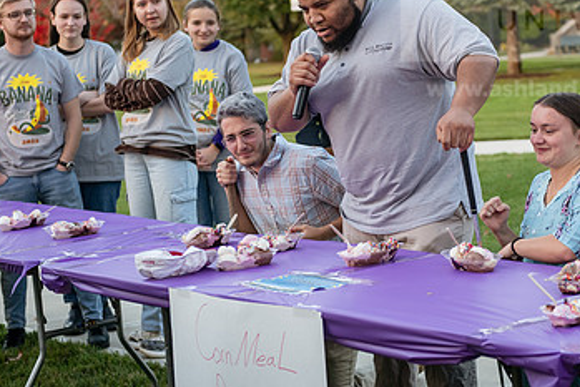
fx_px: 1499
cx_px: 351
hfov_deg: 21.9
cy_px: 124
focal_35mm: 93
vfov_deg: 14.7
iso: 800
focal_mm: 56
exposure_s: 1/400
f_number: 3.2
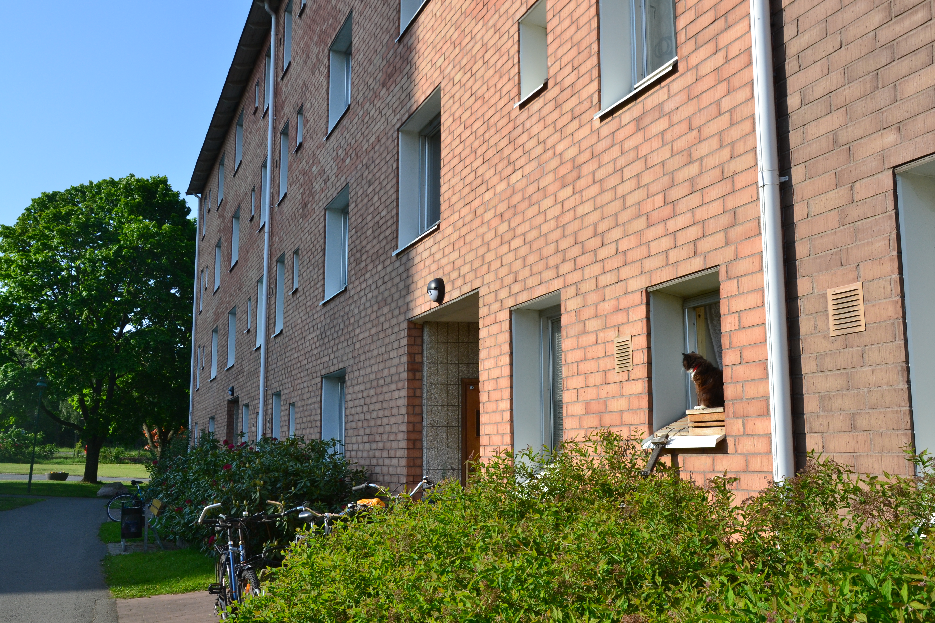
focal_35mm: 36
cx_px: 468
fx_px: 935
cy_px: 312
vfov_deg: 36.9
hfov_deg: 53.1
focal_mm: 24
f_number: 11
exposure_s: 1/400
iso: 400
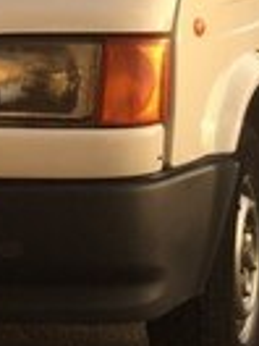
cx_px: -55
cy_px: -60
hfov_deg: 13.2
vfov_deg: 17.3
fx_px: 1087
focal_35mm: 109
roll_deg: +0.8
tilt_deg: -2.6
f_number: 2.2
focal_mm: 4.15
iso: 32
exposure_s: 1/662
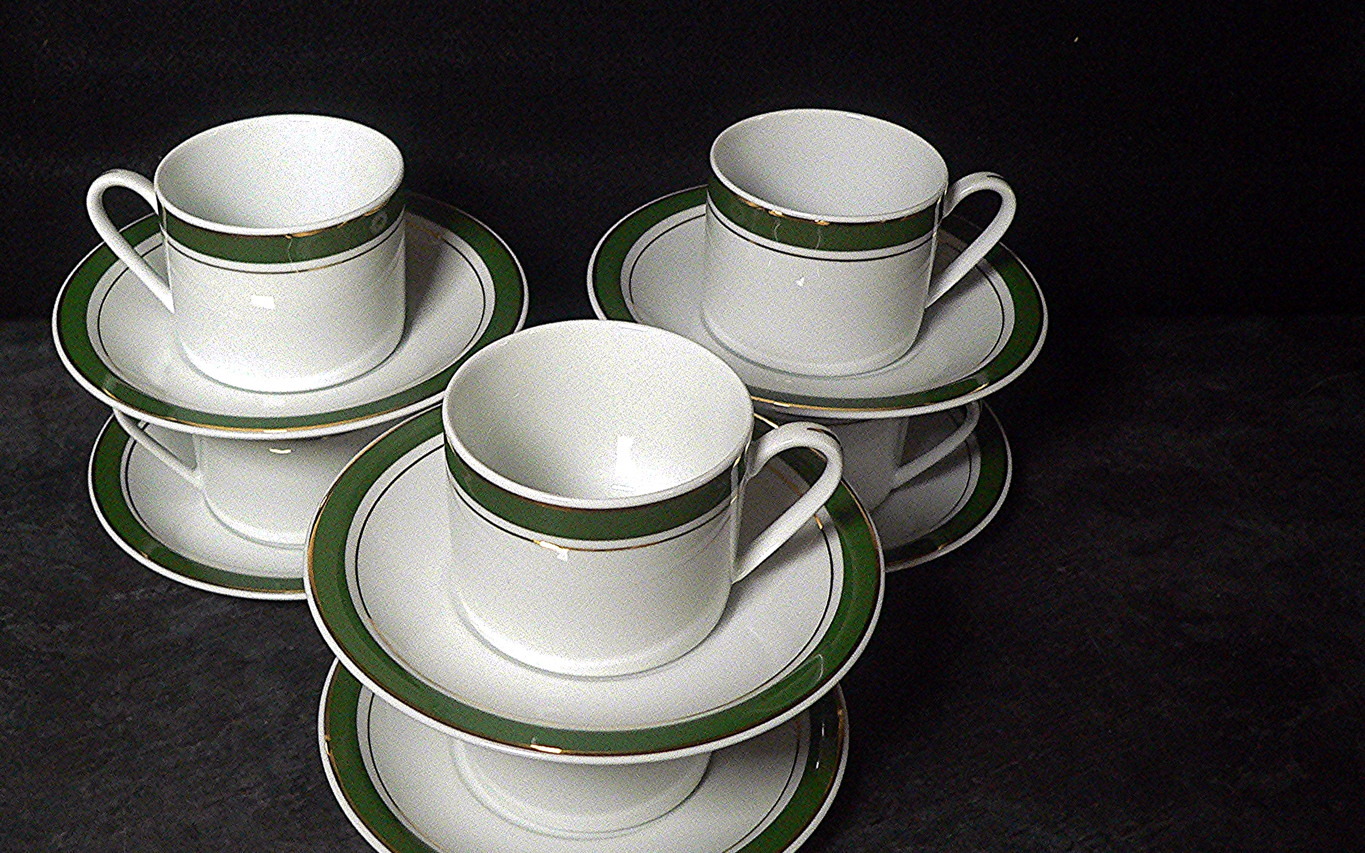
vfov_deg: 29.9
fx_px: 1600
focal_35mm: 43
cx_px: 609
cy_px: 444
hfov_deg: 46.1
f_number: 2.8
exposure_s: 1/30
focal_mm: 6
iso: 400
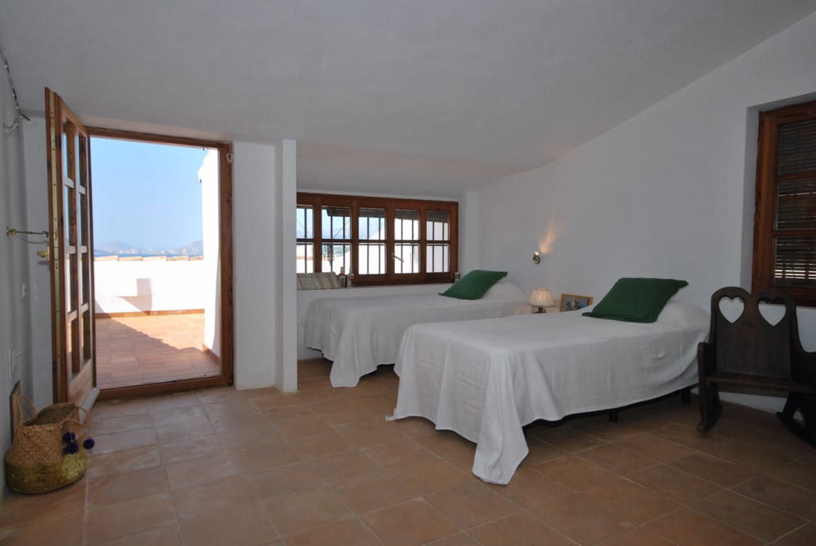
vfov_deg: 56.3
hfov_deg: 77.2
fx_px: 511
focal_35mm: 22
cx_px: 408
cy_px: 273
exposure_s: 1/200
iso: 100
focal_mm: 15
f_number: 7.1
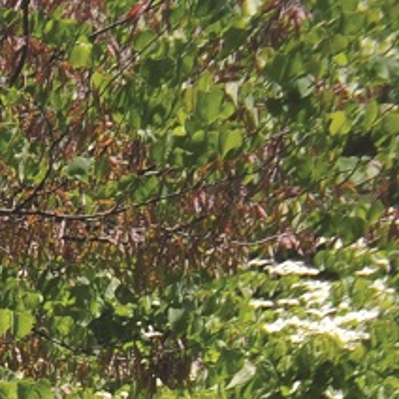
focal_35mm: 954
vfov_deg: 1.8
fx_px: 12441
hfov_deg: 1.8
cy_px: 966
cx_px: -1153
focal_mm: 140
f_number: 7.1
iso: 200
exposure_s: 1/160
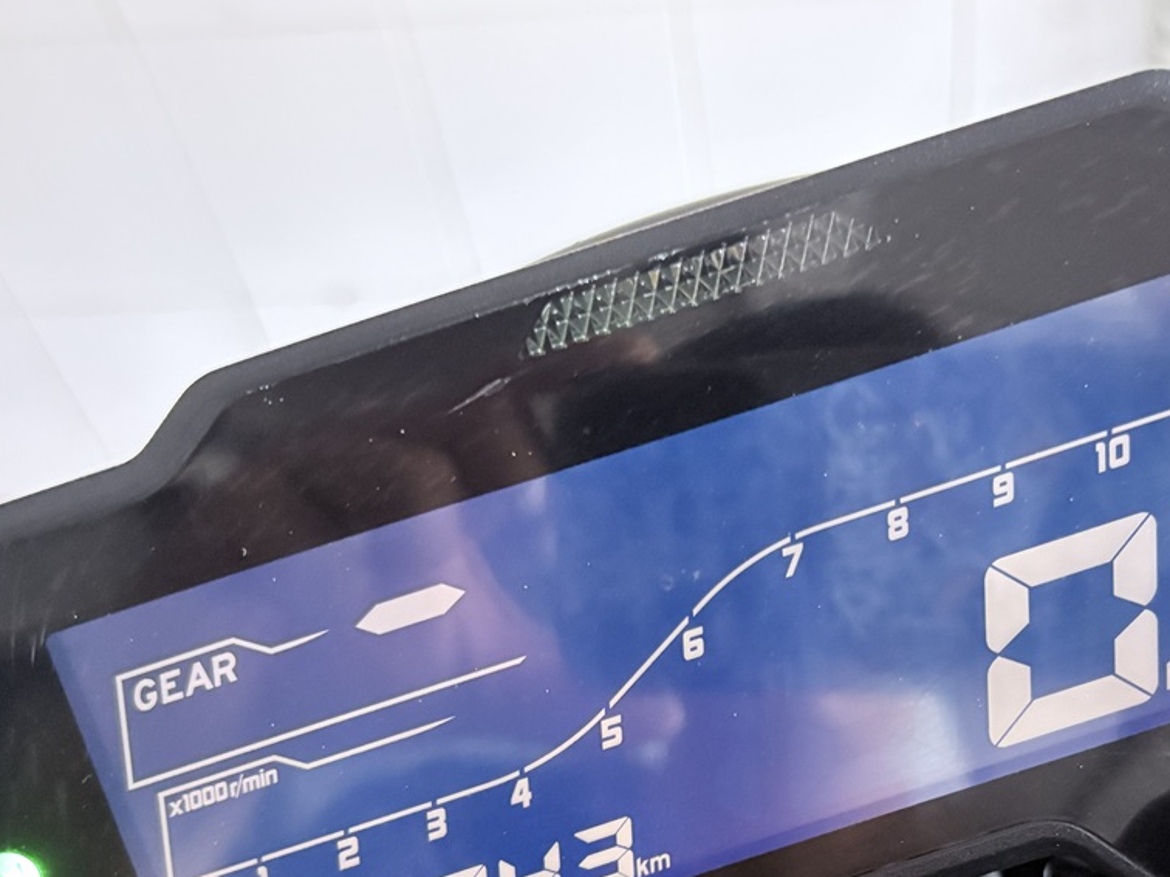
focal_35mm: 44
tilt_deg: -53.7
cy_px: 625
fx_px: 1487
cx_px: 775
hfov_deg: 42.4
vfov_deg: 32.4
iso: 640
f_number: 1.6
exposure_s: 1/32
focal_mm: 5.96
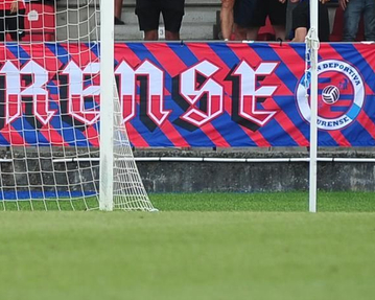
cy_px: -2
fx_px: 13914
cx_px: -175
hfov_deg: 1.5
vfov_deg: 1.2
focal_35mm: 1254
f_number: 4
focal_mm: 300
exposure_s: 1/1000
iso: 500
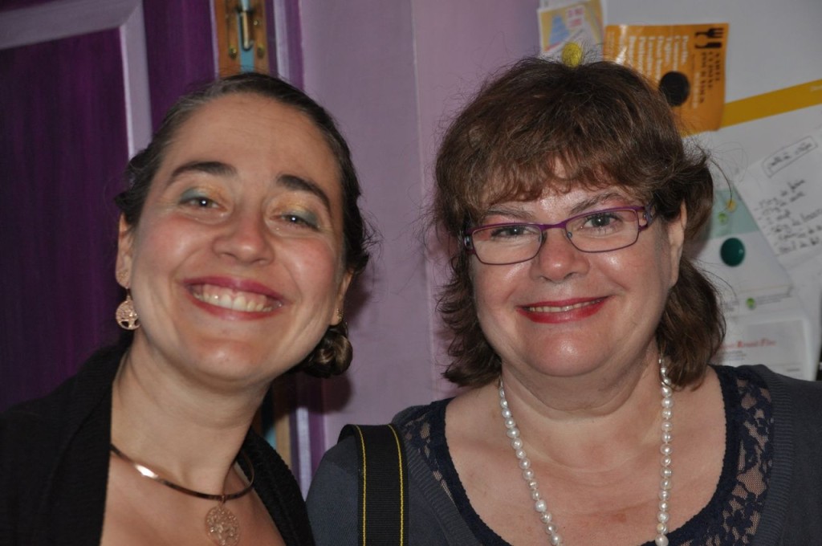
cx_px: 411
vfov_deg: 12.6
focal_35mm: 108
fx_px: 2463
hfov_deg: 18.9
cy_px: 273
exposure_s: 1/60
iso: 800
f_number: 5.3
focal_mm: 72
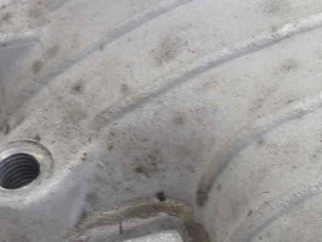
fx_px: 996
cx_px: 423
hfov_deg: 17.2
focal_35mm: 107
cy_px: 195
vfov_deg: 13.8
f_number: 3.3
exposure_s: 1/8
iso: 80
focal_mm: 4.1
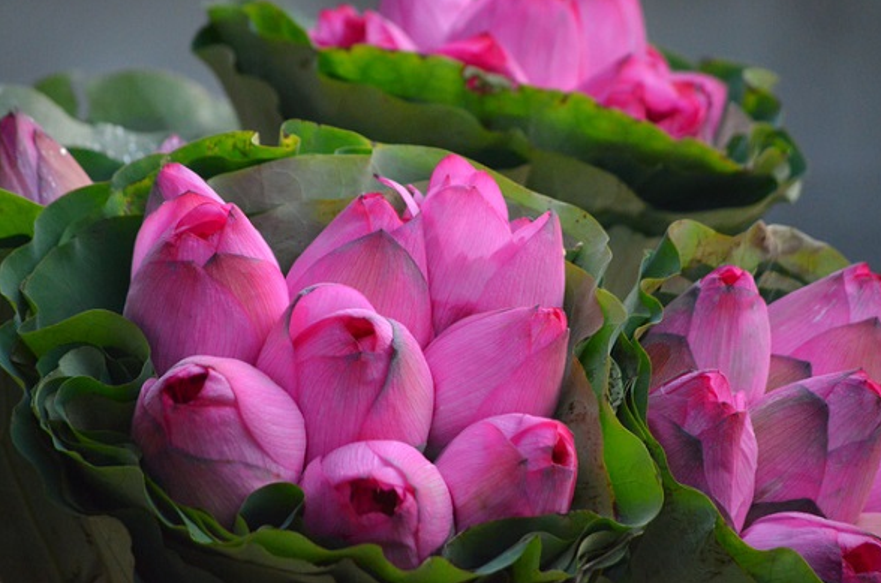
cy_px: 290
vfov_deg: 3.3
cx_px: 448
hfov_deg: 5.0
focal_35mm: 413
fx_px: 10083
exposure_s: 1/640
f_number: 5.6
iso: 3200
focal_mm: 270
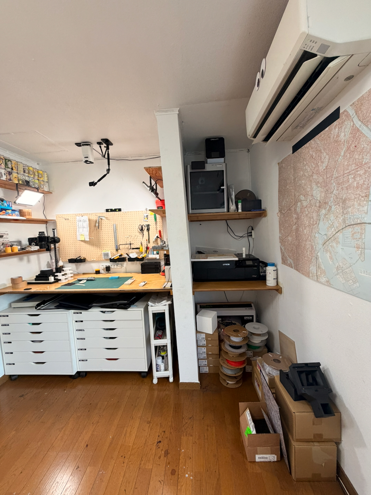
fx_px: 200
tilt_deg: -4.8
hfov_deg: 85.7
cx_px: 186
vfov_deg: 102.1
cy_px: 248
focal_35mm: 14
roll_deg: +1.5
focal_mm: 2.22
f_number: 2.2
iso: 200
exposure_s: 1/100
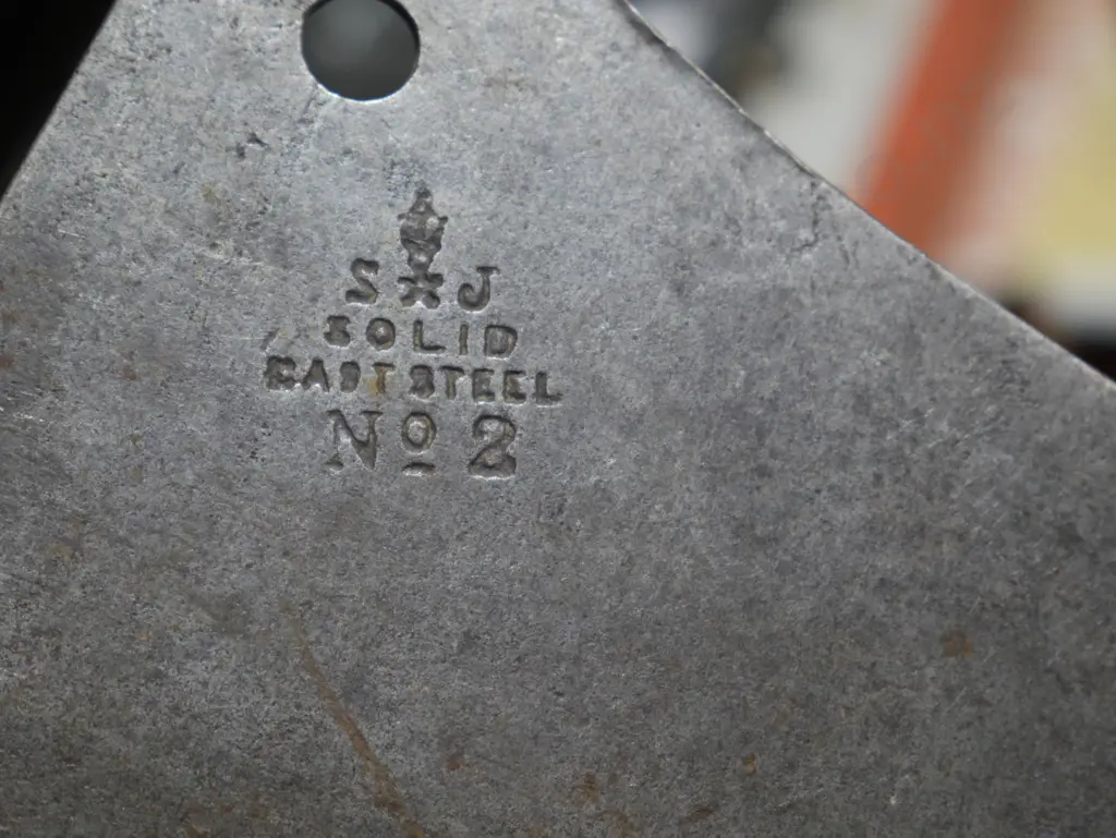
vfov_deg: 17.6
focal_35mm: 84
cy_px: 419
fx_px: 2709
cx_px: 558
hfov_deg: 23.3
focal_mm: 42
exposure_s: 1/100
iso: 1000
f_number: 5.6
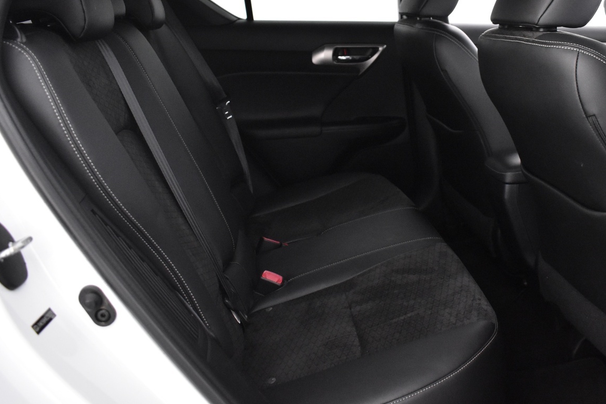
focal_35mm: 38
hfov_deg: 50.2
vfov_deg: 34.7
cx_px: 379
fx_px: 640
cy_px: 133
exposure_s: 1/30
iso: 3200
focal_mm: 18
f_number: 3.5
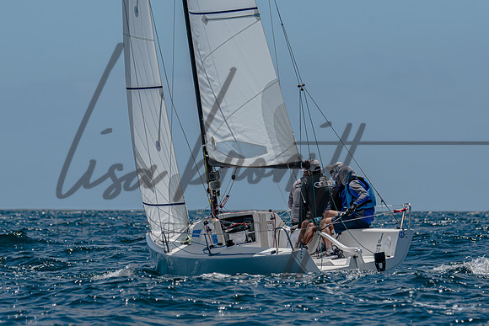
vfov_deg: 3.4
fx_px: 5420
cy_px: 196
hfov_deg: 5.2
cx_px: 246
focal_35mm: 399
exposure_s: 1/2000
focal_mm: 220
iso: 200
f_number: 5.3
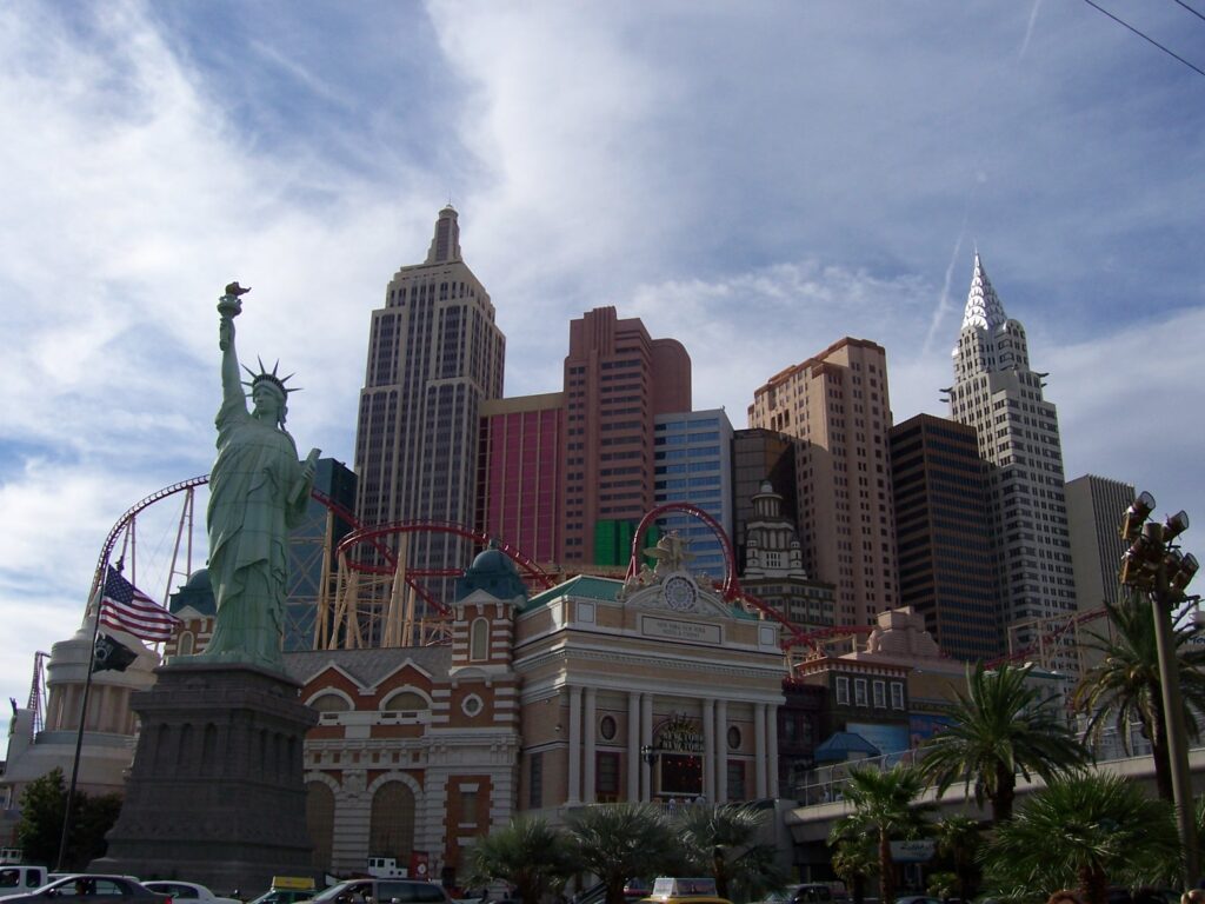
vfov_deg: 41.8
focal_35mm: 34
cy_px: 452
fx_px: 1184
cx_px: 602
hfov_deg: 54.0
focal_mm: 5.6
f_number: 5.6
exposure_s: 1/1000
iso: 80
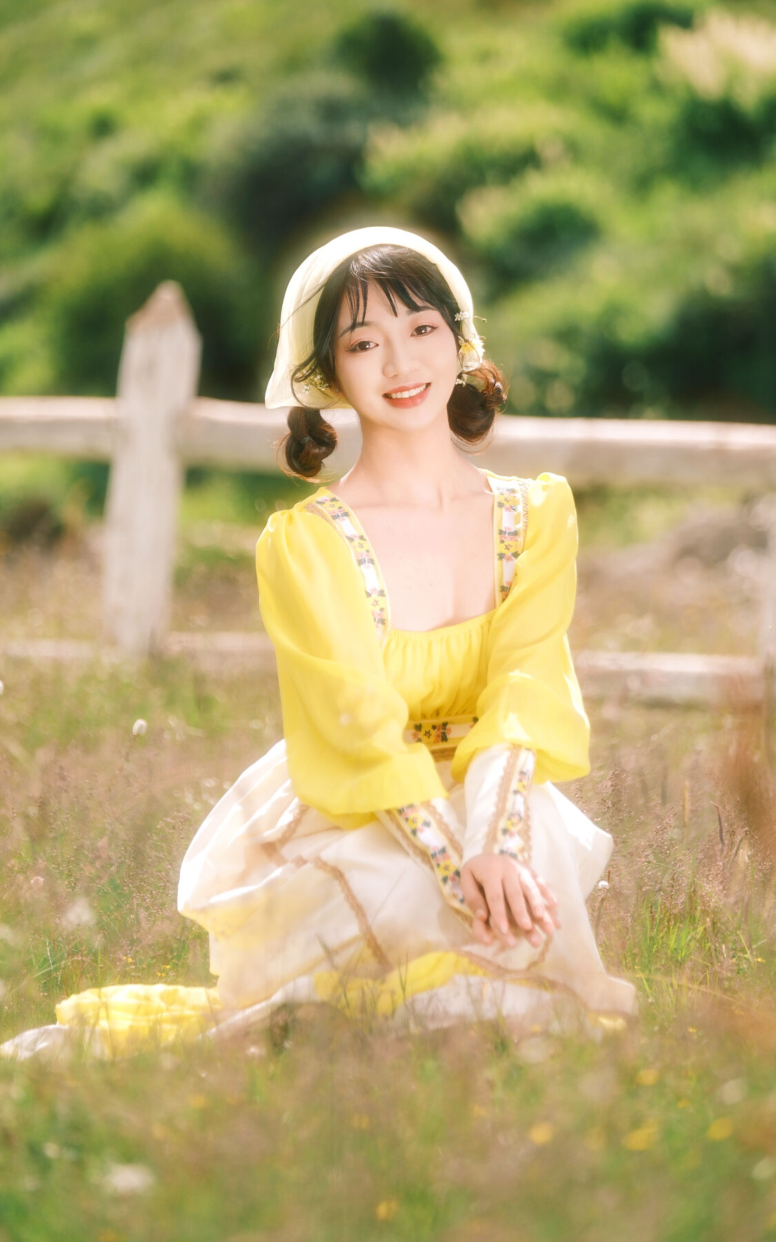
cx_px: 370
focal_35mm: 190
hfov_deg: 6.9
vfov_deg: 11.0
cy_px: 620
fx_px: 6431
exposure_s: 1/1600
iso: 250
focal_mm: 124.3
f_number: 2.8
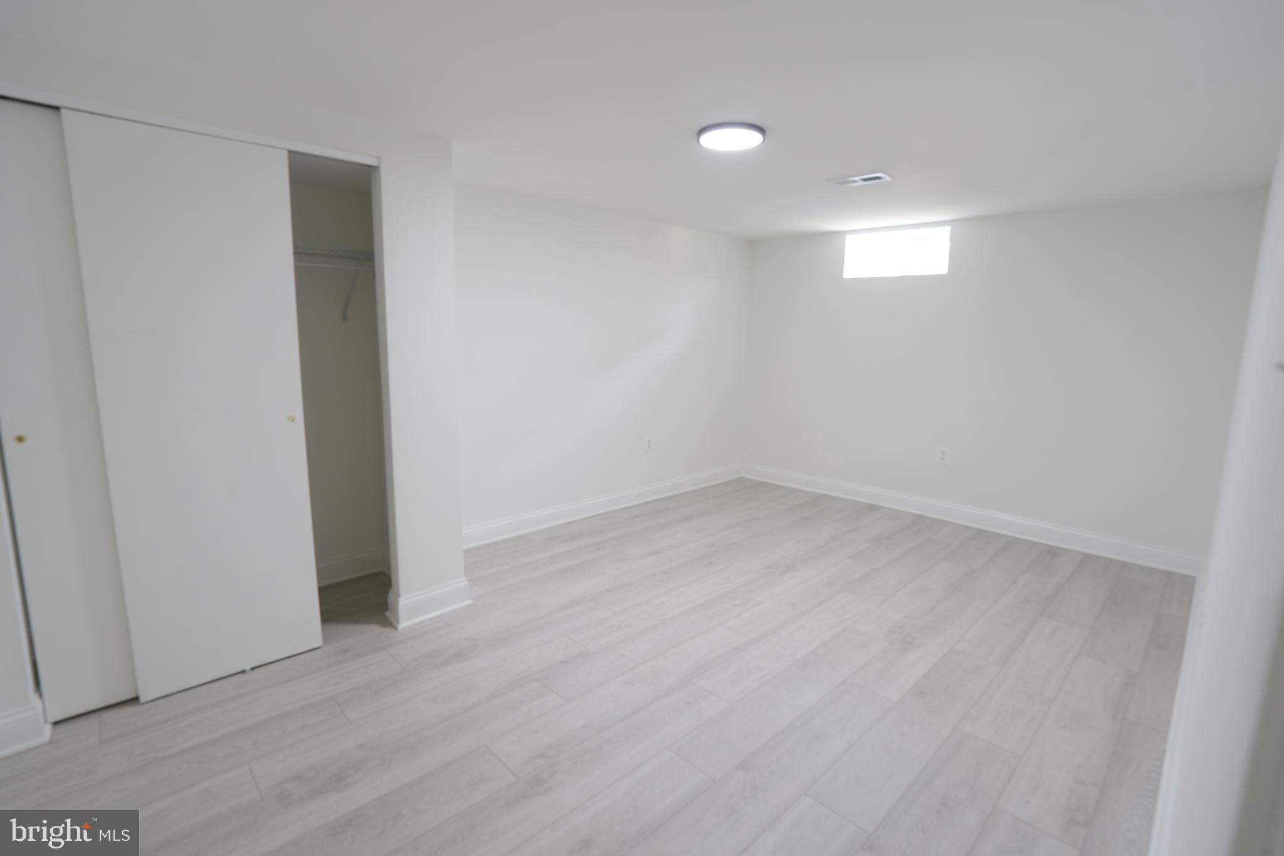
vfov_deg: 73.7
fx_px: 571
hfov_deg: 96.7
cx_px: 642
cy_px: 428
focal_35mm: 16
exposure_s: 1/3
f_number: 5.6
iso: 100
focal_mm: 16
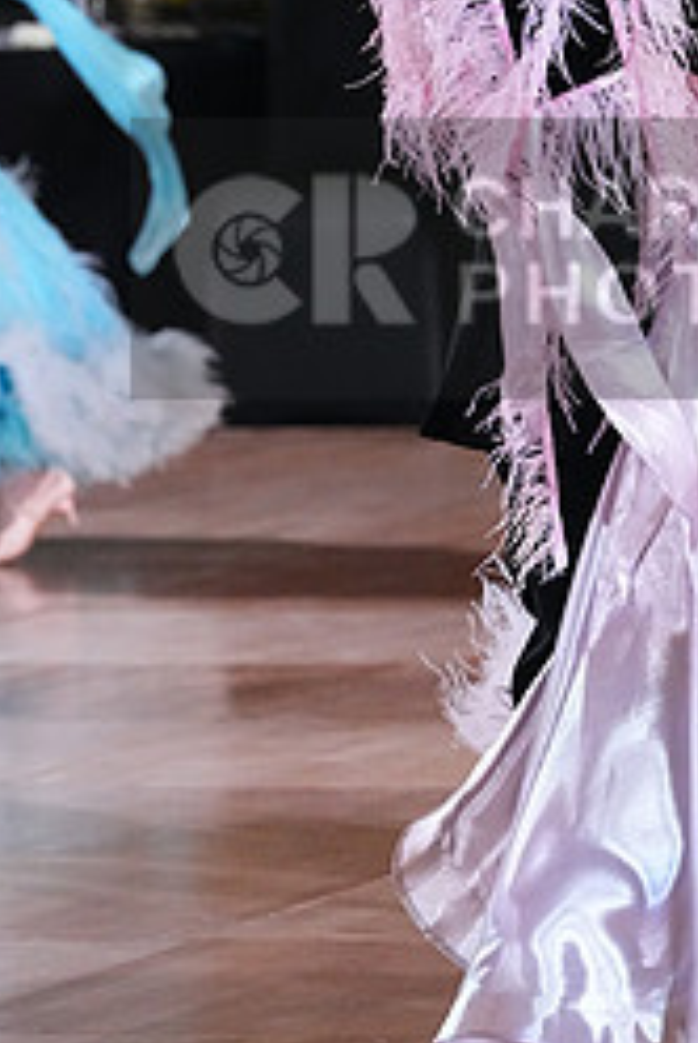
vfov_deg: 4.4
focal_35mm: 467
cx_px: 713
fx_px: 13543
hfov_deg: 3.0
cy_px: 261
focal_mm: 200
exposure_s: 1/400
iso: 8000
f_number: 5.6
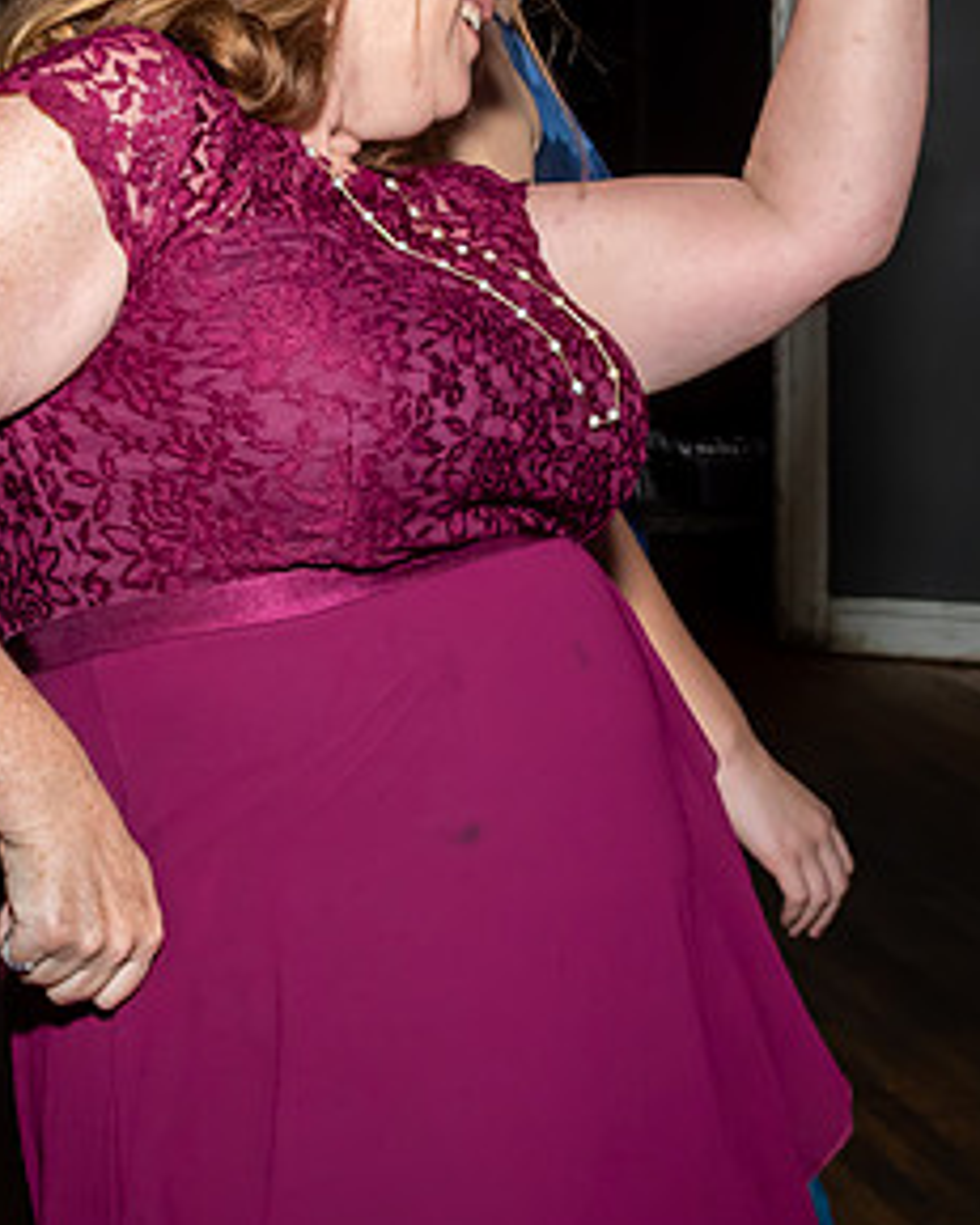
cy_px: 194
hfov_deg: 19.3
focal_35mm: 77
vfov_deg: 24.3
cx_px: -12
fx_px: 2793
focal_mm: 18
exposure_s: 1/250
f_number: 6.3
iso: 400
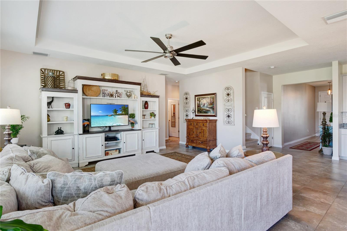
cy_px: 116
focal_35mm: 17
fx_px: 166
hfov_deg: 92.5
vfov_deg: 69.6
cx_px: 174
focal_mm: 11.5
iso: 250
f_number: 9
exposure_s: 1/15
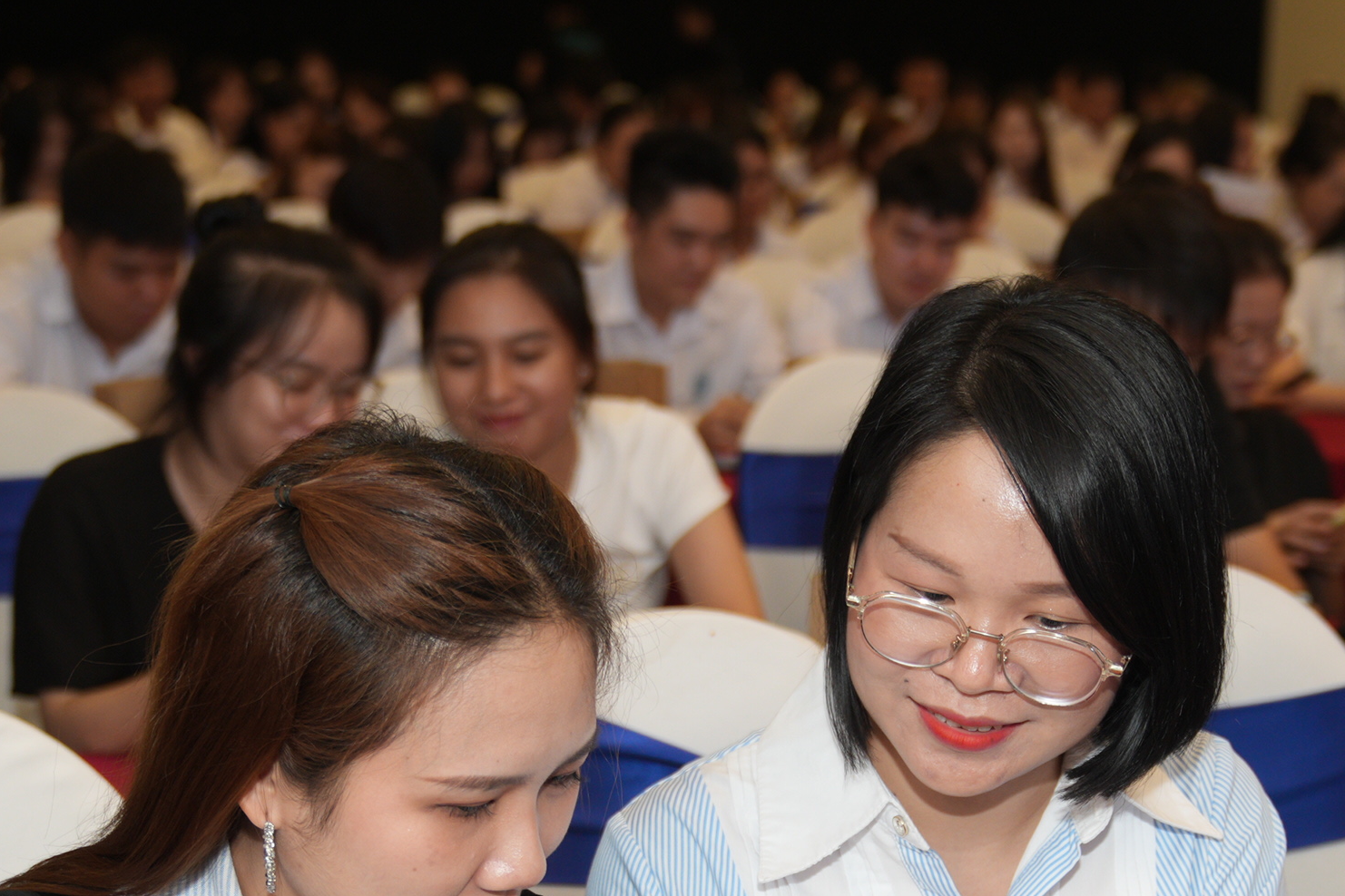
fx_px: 2914
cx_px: 822
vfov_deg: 17.0
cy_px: 928
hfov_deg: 25.9
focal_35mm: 78
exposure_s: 1/160
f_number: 2.8
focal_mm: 33
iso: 500
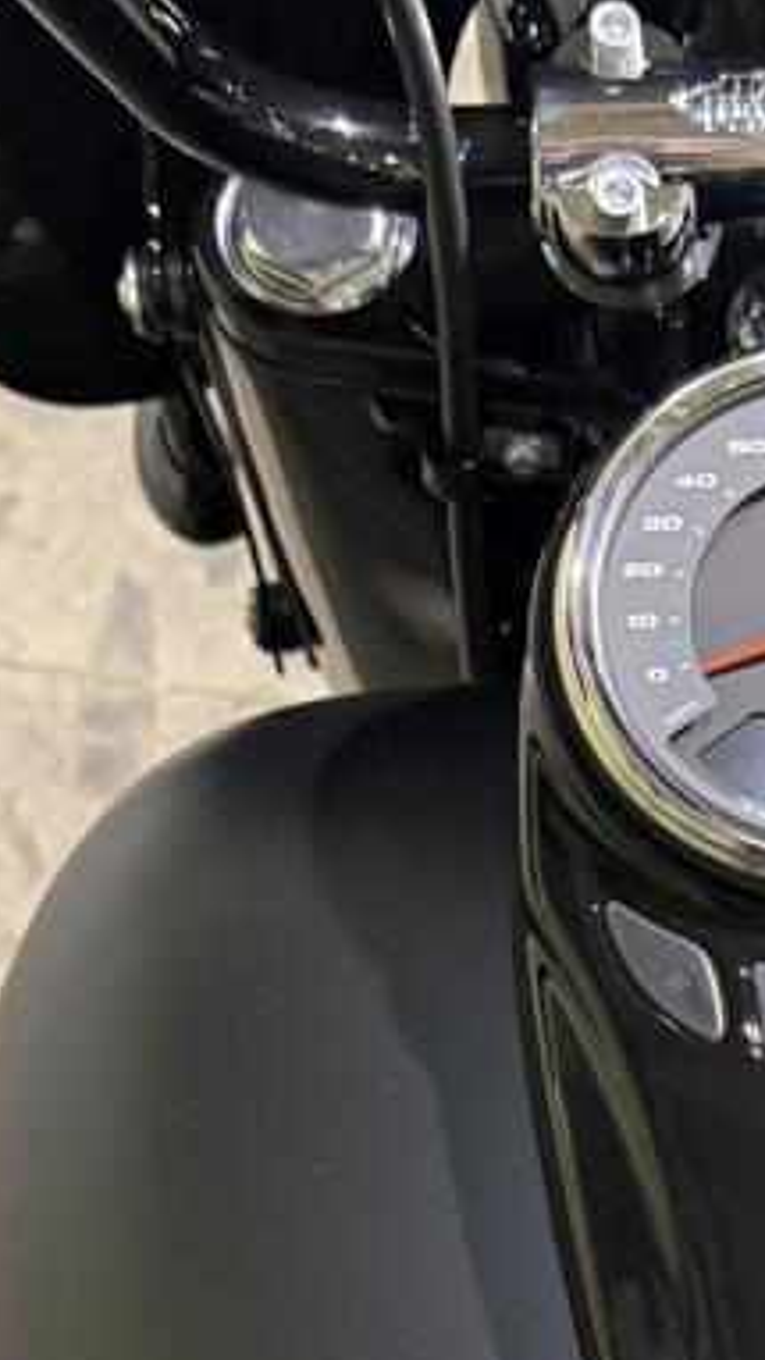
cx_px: 825
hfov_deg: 16.7
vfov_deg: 29.1
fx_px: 2523
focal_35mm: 70
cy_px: 1186
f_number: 1.78
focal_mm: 6.76
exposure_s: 1/60
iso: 400
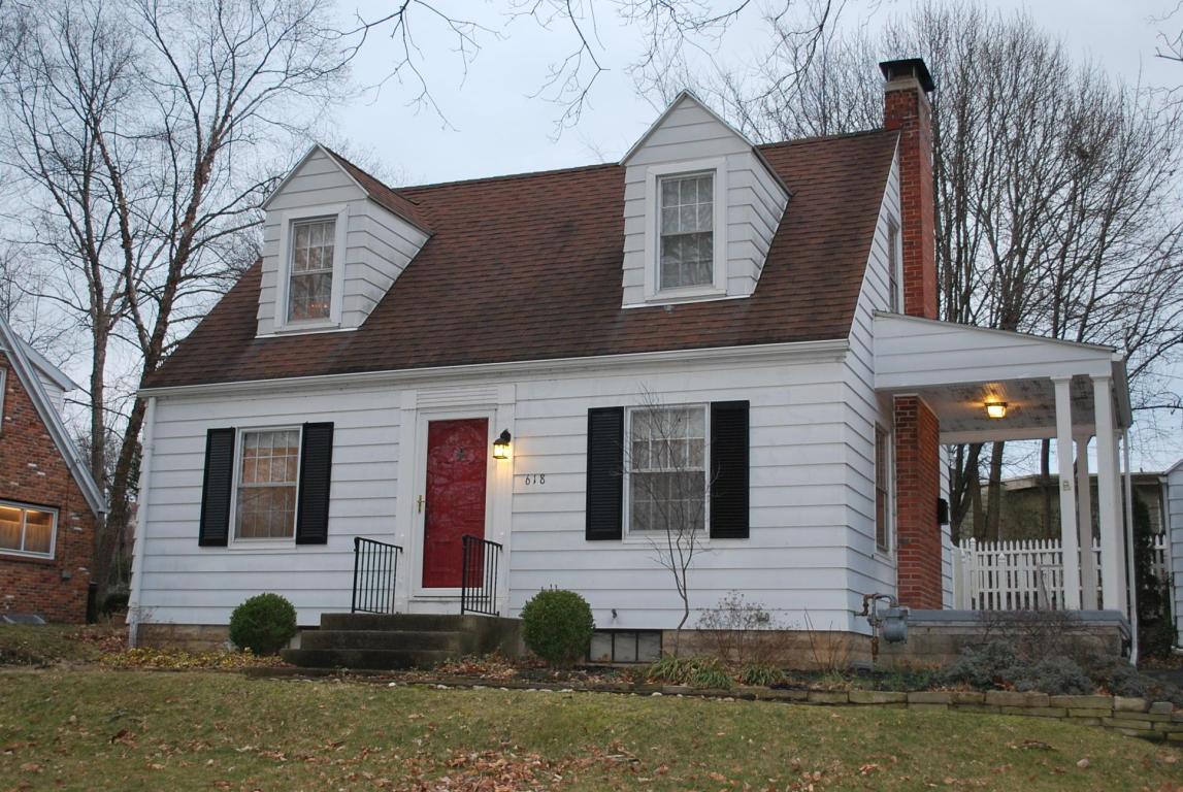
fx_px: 1382
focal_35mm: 42
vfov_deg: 32.0
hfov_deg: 46.3
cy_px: 396
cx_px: 592
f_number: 4.5
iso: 450
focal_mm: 28
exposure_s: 1/60
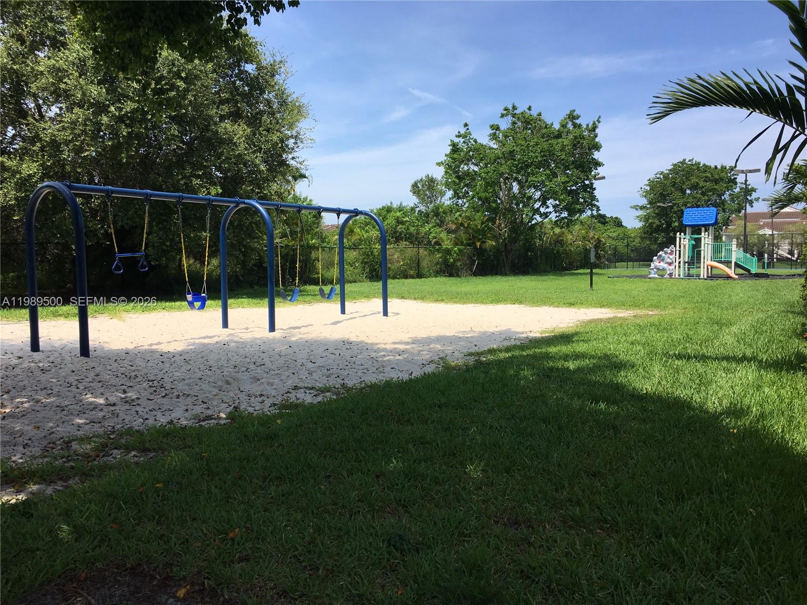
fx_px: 676
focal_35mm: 29
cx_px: 404
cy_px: 302
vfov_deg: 48.2
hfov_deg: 61.7
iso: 25
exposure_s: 1/1570
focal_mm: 4.15
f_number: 2.2
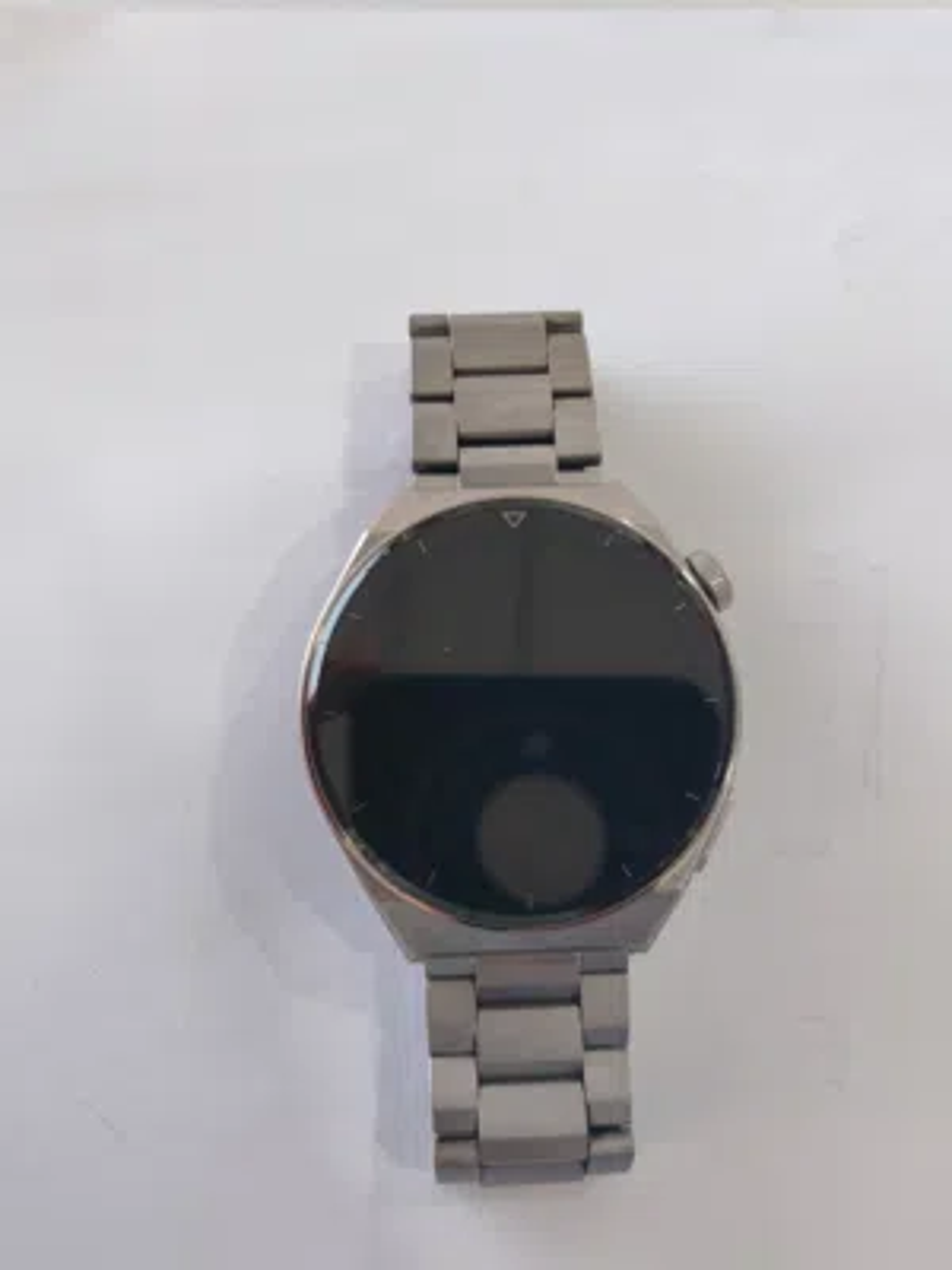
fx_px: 1173
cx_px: 476
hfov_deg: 44.2
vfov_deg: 56.8
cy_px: 635
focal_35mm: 32
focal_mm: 5.25
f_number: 1.75
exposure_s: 1/60
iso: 381
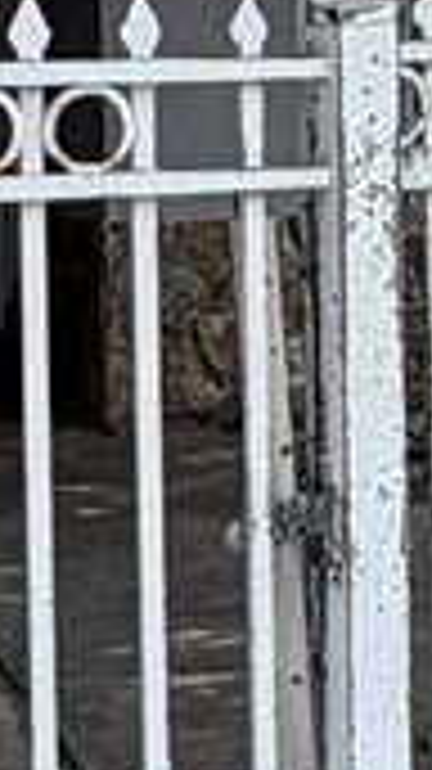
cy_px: 77
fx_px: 2916
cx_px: 558
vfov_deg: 14.9
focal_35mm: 143
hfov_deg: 8.4
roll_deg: +1.0
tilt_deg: -2.4
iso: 40
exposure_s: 1/770
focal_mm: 2.22
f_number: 2.2
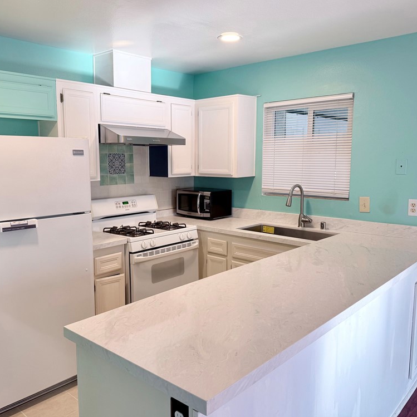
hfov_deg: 55.5
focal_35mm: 29
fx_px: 395
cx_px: 190
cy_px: 205
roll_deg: +0.7
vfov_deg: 55.6
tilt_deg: -7.0
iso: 80
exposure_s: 1/120
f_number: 1.78
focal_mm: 6.76
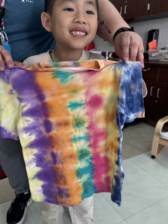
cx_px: 79
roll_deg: -0.9
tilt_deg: -18.0
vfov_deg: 63.5
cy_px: 111
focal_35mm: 28
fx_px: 181
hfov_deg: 49.7
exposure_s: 1/60
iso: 125
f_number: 1.6
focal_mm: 5.96
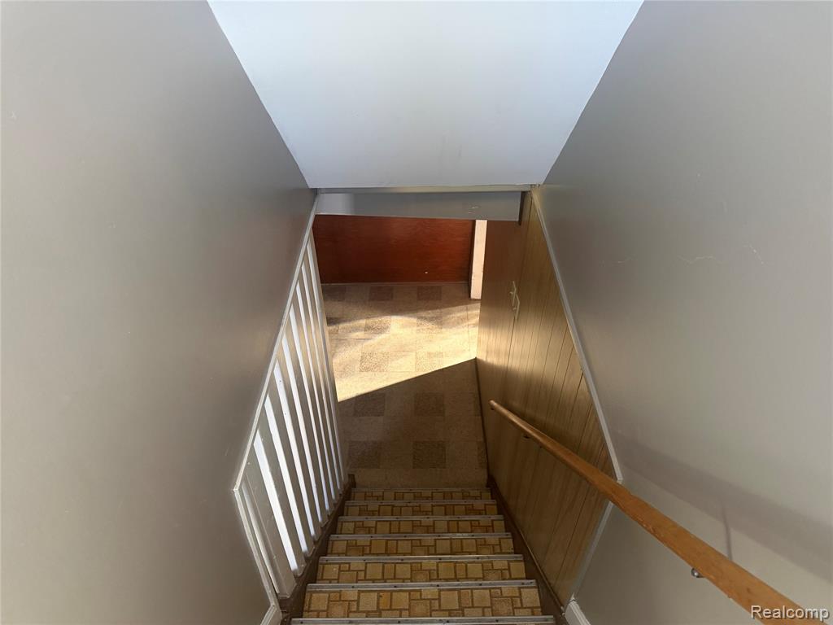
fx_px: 578
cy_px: 312
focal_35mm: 24
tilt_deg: -40.1
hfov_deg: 71.6
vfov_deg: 56.8
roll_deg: +2.8
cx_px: 416
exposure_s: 1/60
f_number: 1.78
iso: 400
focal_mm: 6.76
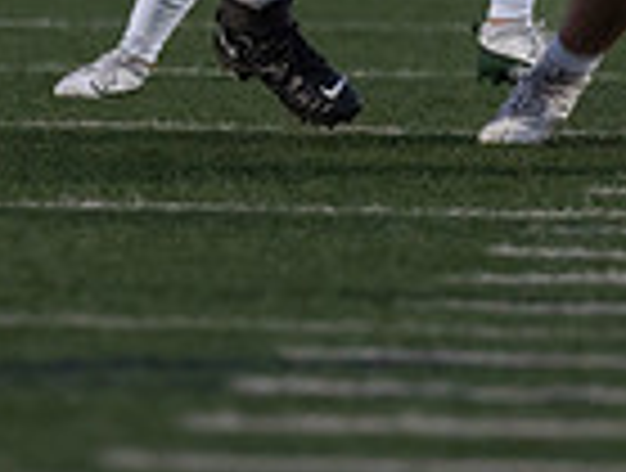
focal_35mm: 953
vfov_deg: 1.6
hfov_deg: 2.1
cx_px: 263
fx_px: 17279
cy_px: -399
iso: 1250
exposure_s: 1/1000
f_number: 2.8
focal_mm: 200
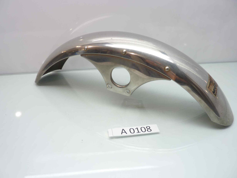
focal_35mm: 25
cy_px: 89
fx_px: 171
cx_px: 118
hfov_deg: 69.4
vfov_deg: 54.9
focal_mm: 4.1
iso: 80
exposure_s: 1/15
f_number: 3.3
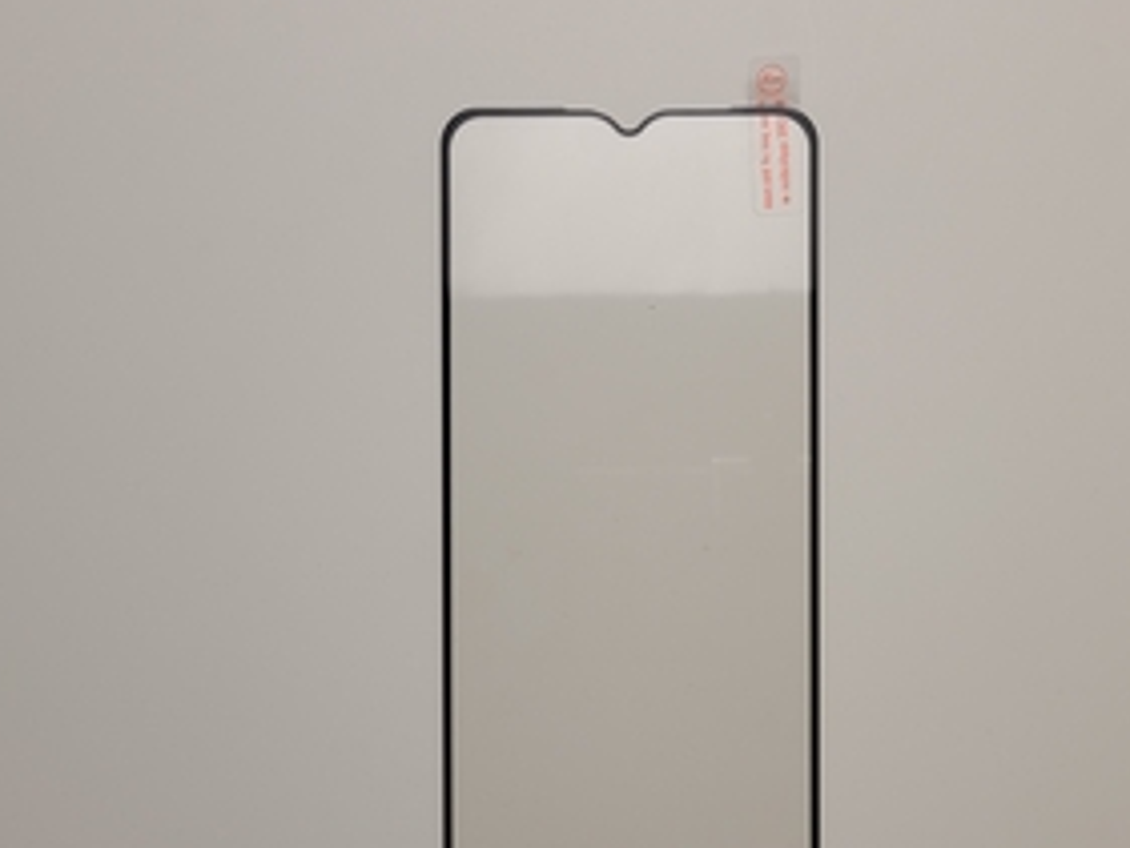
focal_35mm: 37
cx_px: 627
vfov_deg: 38.5
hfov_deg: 50.0
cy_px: 522
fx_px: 1208
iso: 50
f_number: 1.8
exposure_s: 1/100
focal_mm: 5.4
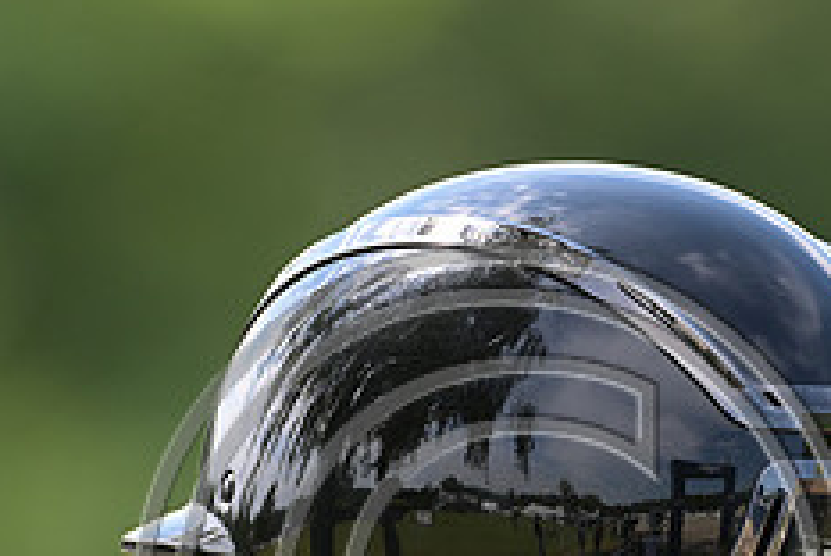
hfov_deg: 2.1
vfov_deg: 1.4
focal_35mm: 994
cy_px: 561
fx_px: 22973
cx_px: 460
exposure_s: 1/1250
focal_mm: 400
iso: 640
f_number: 5
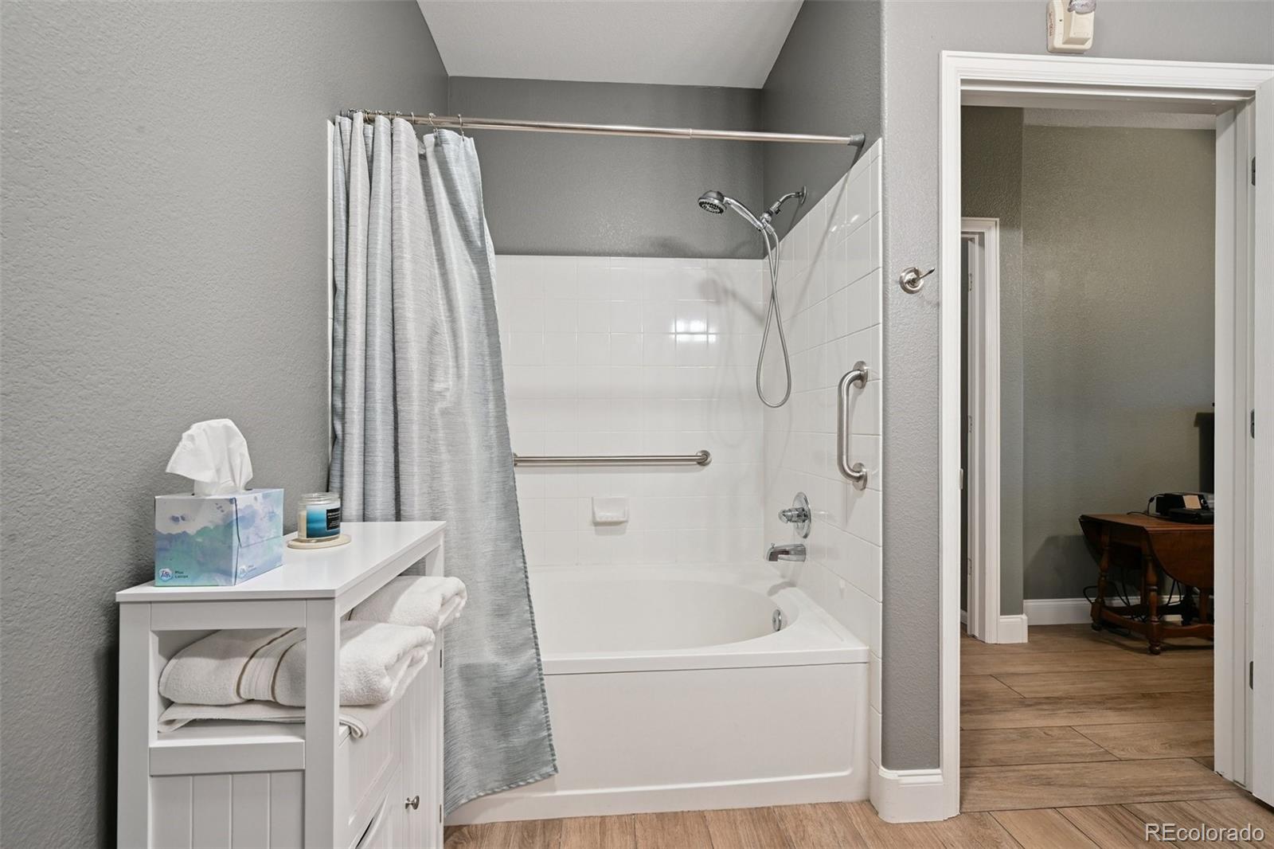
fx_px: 531
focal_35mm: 15
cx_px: 637
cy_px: 424
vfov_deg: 77.3
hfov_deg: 100.4
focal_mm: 15
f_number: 10
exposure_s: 1/5
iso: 400
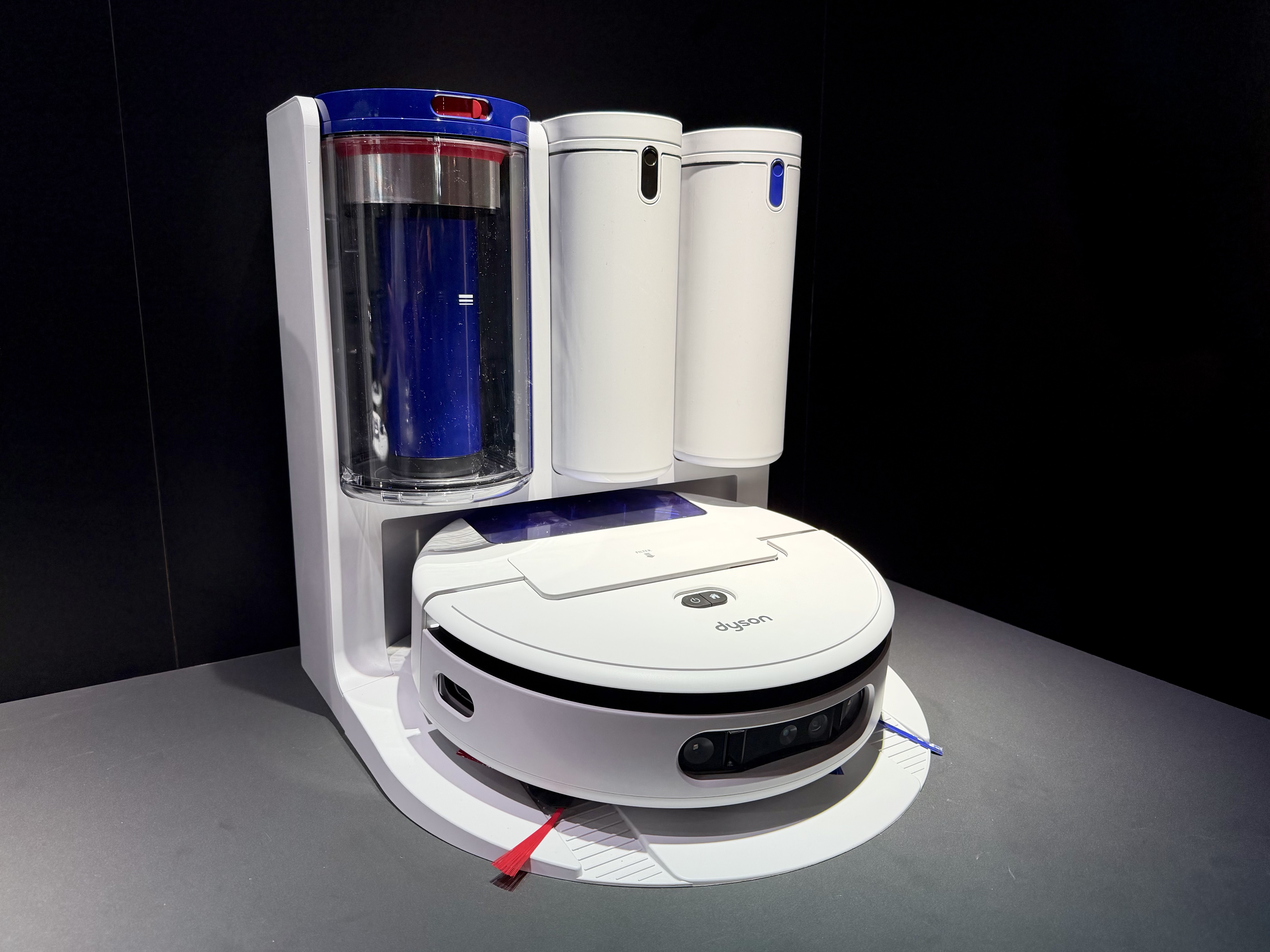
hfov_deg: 71.6
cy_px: 476
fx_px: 880
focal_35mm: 24
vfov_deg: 56.8
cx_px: 635
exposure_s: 1/80
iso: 200
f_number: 1.78
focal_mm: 6.76
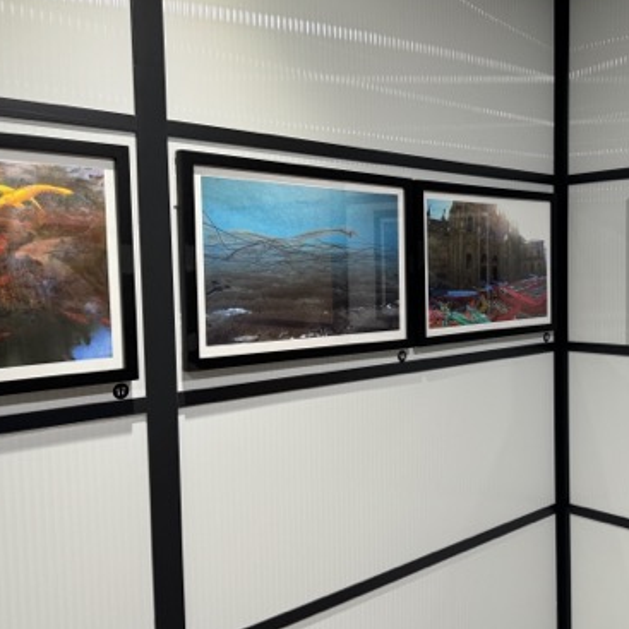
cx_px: 470
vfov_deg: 44.9
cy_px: 314
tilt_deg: -3.1
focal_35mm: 37
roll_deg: +0.7
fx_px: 761
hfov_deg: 43.5
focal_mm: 6.86
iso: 125
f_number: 1.78
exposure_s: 1/100
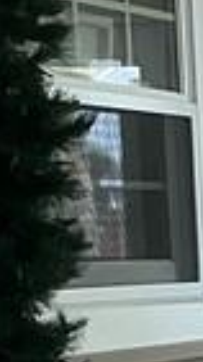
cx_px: 997
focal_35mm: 229
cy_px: 670
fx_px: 2198
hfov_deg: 4.5
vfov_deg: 9.0
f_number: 1.8
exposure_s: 1/60
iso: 50
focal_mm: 3
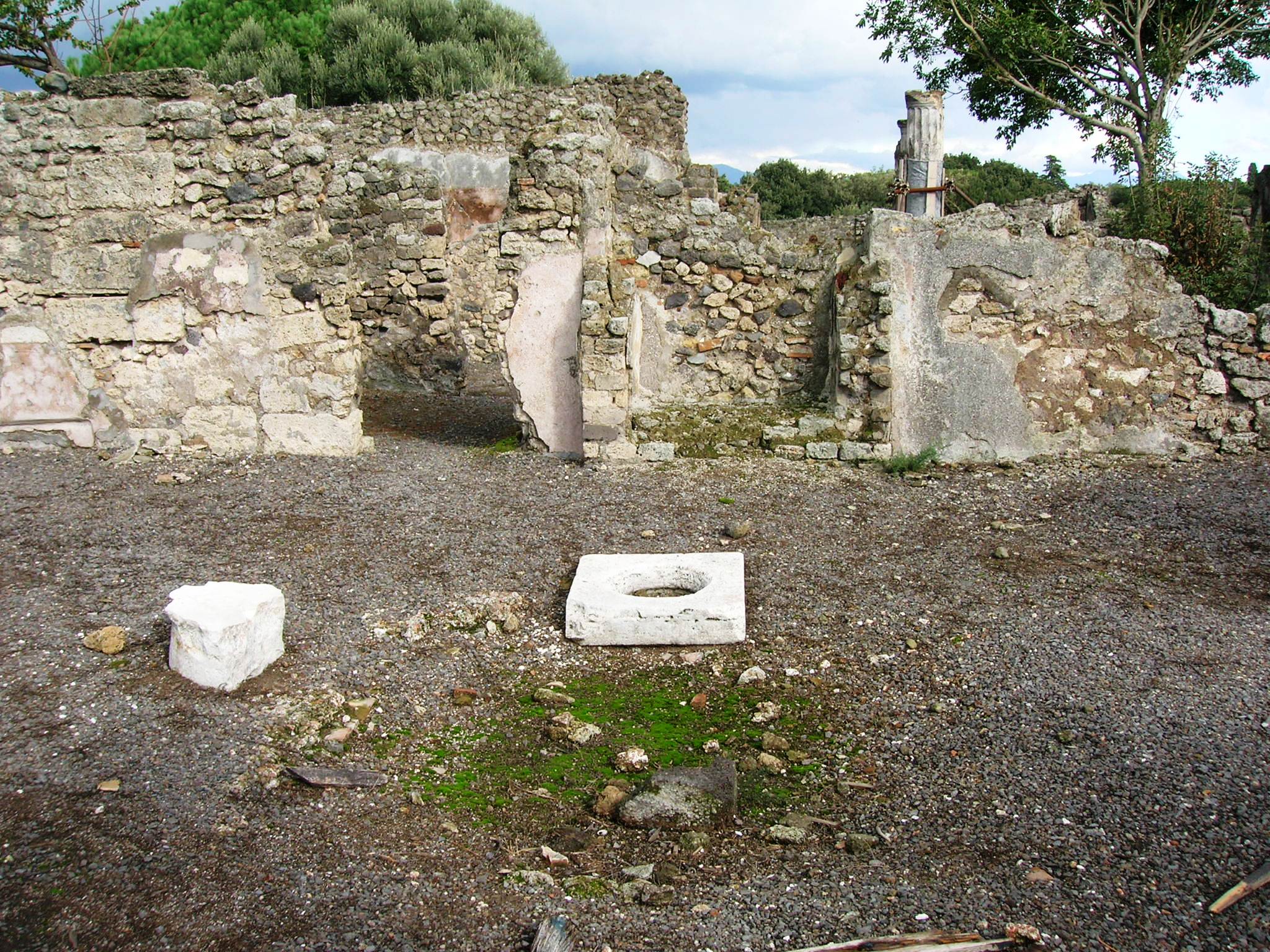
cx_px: 635
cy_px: 476
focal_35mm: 34
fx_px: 1247
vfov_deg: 41.8
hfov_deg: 54.0
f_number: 4.9
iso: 50
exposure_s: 1/140
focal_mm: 5.7
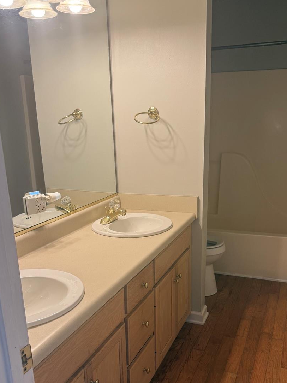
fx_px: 376
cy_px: 236
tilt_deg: -17.0
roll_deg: +1.2
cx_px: 159
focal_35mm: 34
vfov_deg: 53.4
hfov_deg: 41.7
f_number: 1.78
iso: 100
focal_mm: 6.76
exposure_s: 1/120
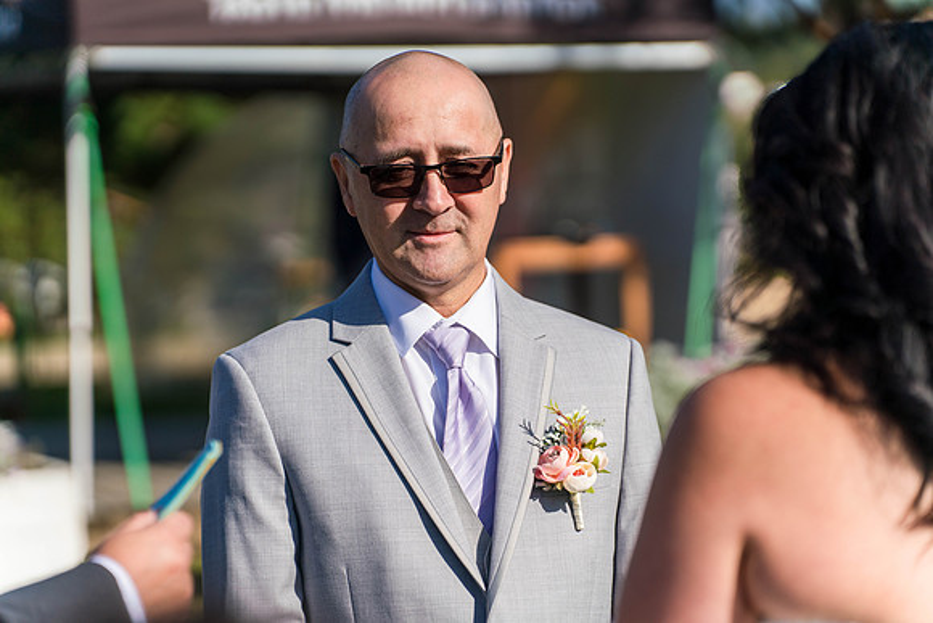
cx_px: 466
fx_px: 3085
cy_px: 312
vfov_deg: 11.5
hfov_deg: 17.2
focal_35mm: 119
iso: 250
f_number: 3.2
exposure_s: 1/4000
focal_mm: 119
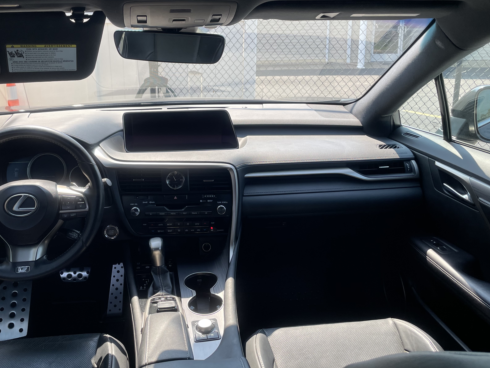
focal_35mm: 33
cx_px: 193
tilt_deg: -17.6
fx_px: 467
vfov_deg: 42.9
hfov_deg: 54.9
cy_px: 160
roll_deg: +1.6
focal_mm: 4.2
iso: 32
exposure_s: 1/612
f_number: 1.6
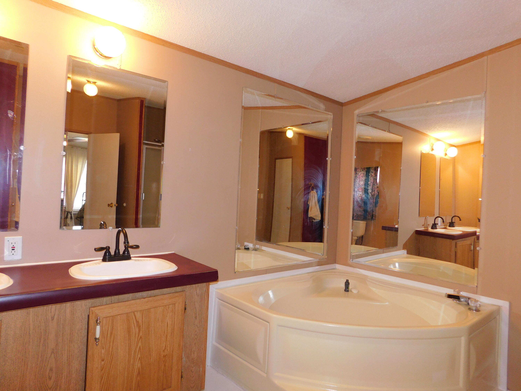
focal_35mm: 23
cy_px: 196
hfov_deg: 73.9
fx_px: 346
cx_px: 260
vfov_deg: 58.9
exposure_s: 1/30
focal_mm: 4
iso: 200
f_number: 3
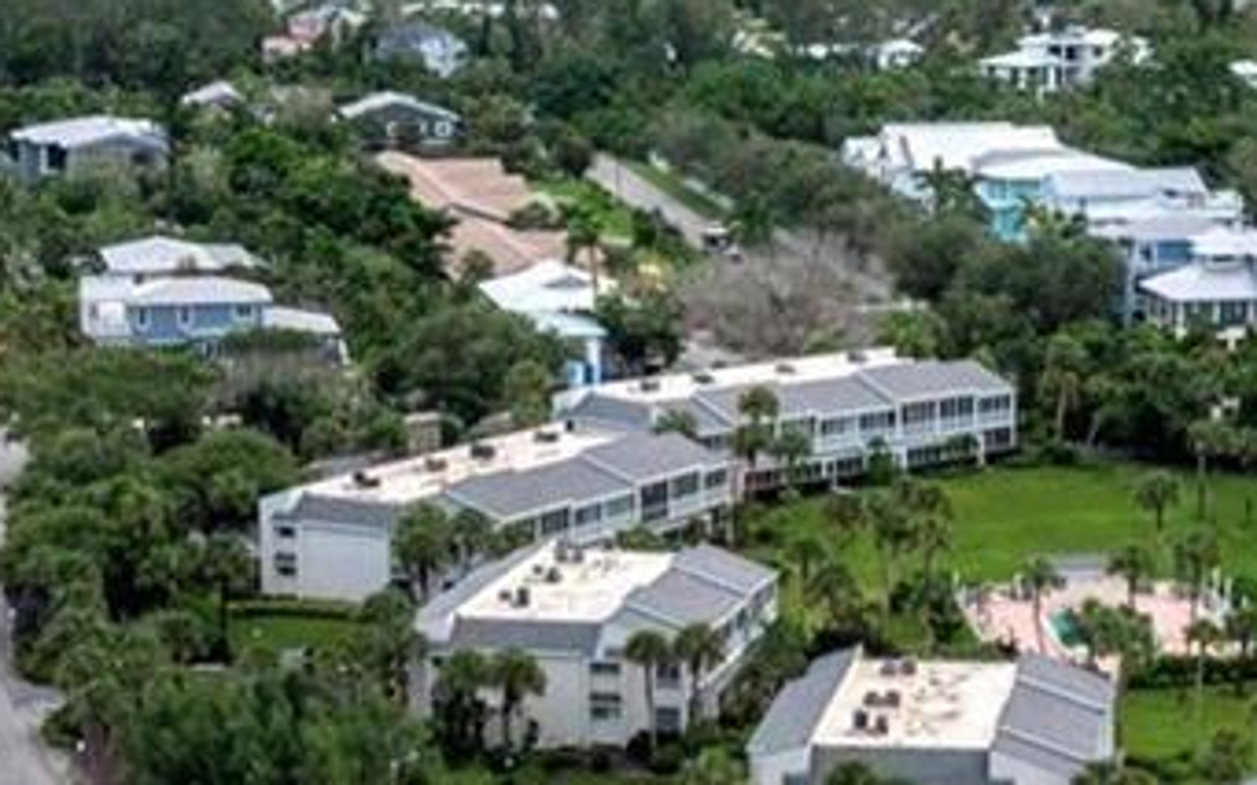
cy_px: 448
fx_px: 4590
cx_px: 1098
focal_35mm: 134
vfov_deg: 9.8
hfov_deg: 15.4
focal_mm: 10.26
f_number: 7.1
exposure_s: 1/1250
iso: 100
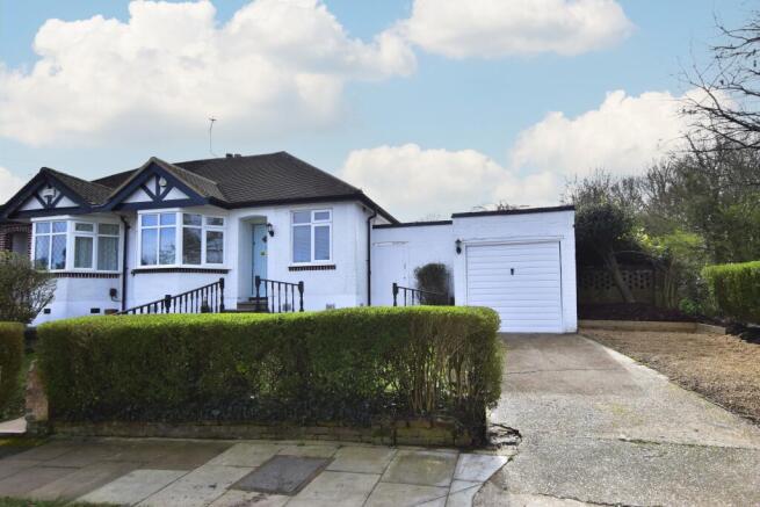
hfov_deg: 81.2
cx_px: 380
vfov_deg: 59.5
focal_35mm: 21
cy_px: 254
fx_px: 443
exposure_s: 1/500
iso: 640
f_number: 8
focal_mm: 14
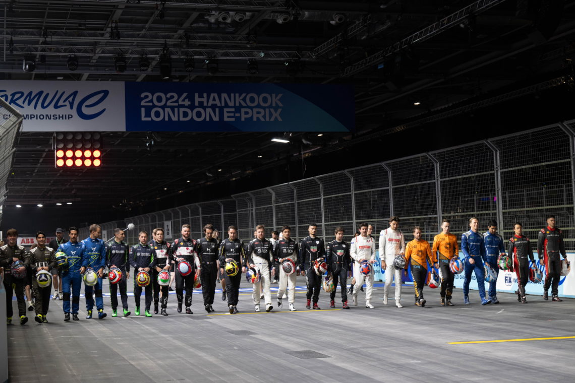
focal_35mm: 70
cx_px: 288
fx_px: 1118
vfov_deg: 19.5
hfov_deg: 28.8
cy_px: 192
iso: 1000
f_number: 4
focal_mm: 70
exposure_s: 1/250
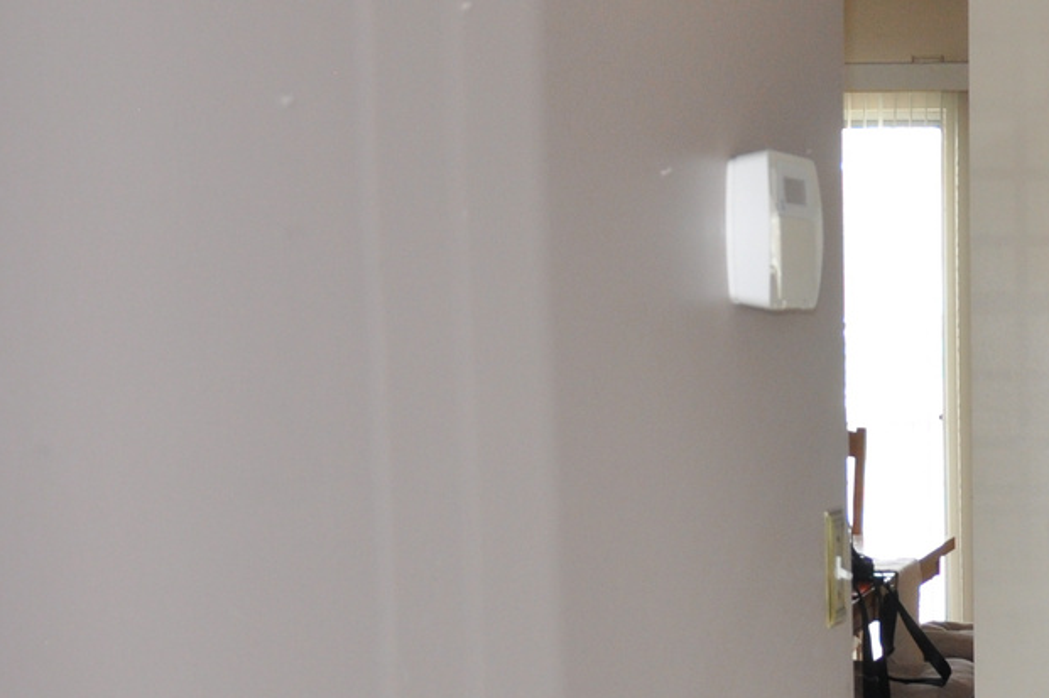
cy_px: 581
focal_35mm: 89
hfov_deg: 21.0
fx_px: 2591
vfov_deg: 15.2
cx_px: 1331
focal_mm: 18
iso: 400
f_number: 3.5
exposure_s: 1/125
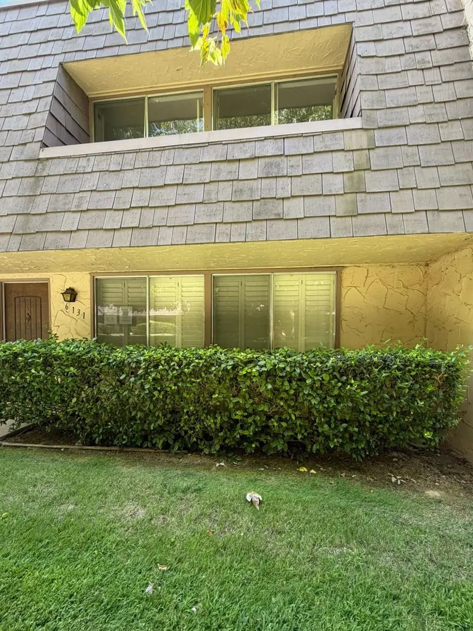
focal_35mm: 16
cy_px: 341
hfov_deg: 78.1
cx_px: 237
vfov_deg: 94.3
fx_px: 291
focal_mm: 2.22
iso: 80
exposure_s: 1/121
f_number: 2.2
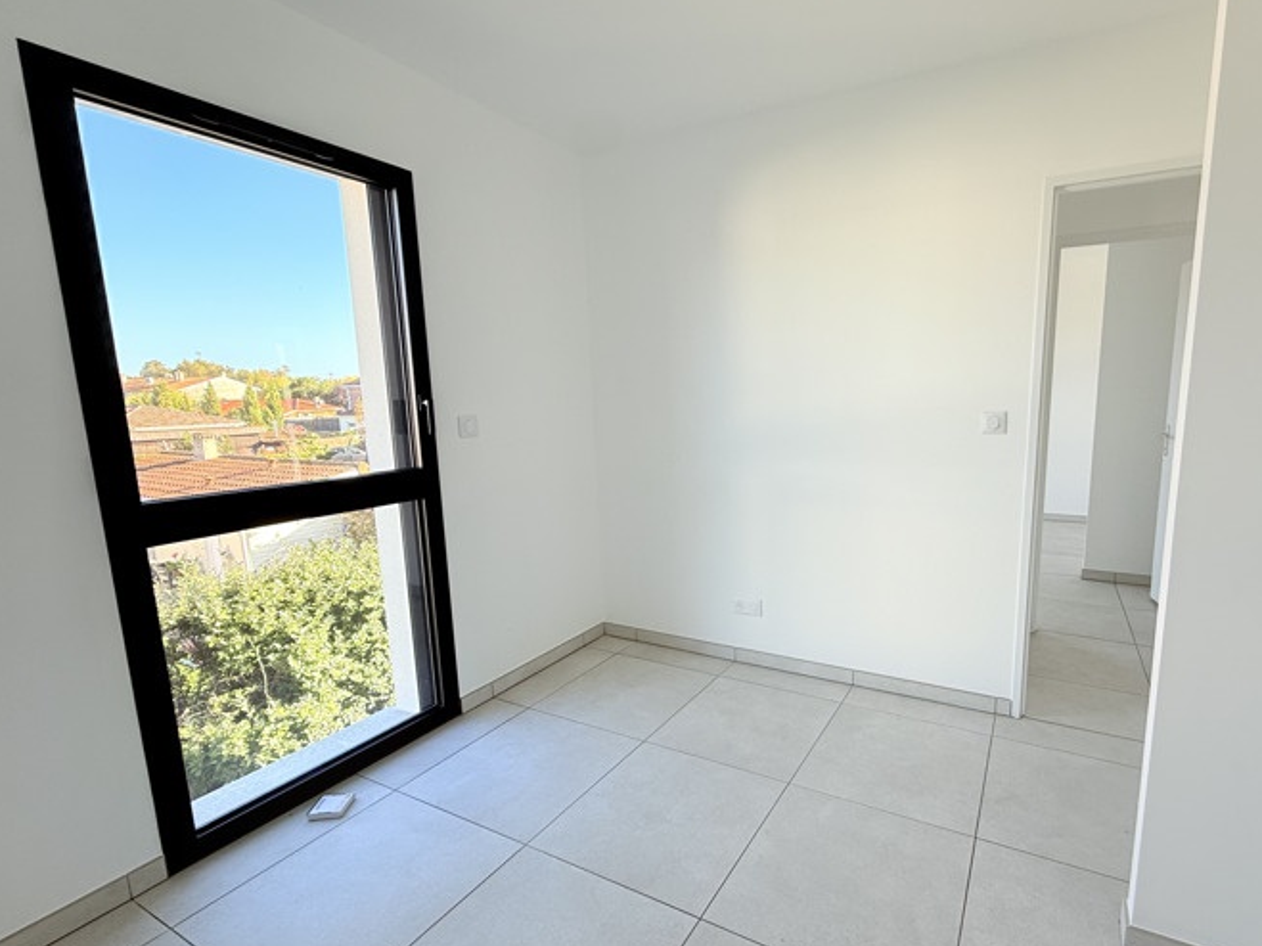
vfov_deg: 74.7
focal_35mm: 17
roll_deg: +0.8
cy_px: 488
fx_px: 620
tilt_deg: -9.0
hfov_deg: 90.0
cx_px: 753
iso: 50
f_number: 2.2
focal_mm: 2.22
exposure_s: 1/99
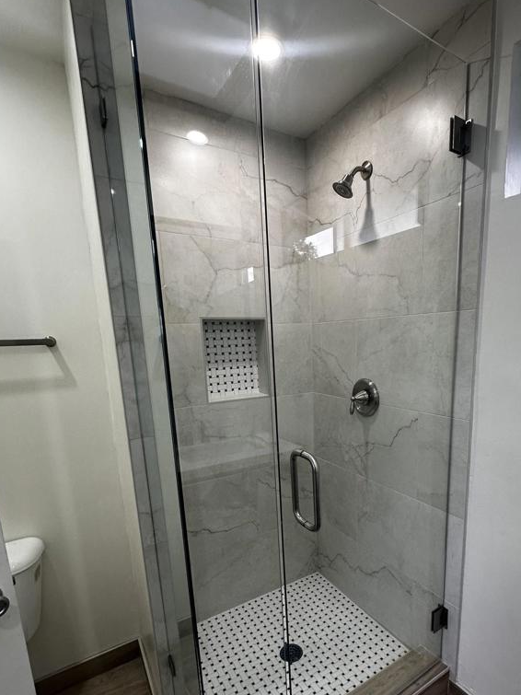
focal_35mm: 19
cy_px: 415
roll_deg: +1.3
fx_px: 381
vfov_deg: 83.7
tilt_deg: -11.6
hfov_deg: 67.9
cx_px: 315
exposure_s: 1/120
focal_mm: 2.22
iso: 160
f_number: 2.2
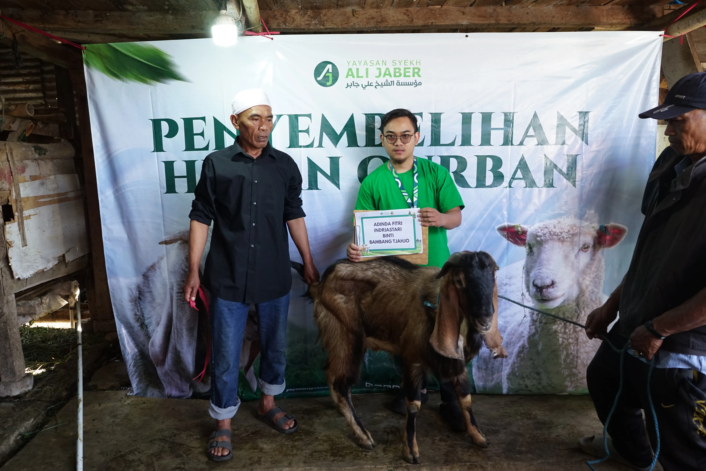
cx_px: 353
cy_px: 236
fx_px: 549
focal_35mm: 28
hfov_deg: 65.5
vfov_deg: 46.4
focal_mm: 28
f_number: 5
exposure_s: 1/80
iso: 1000
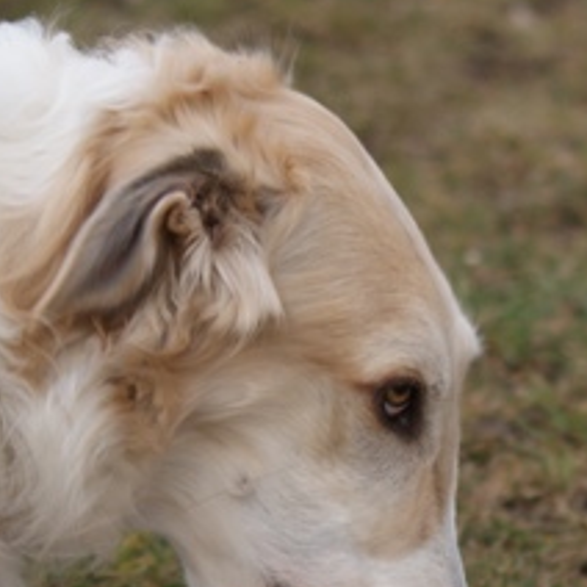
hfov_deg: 6.5
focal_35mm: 270
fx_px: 5180
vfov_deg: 6.5
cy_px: 507
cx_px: 462
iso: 100
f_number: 4
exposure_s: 1/250
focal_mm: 70
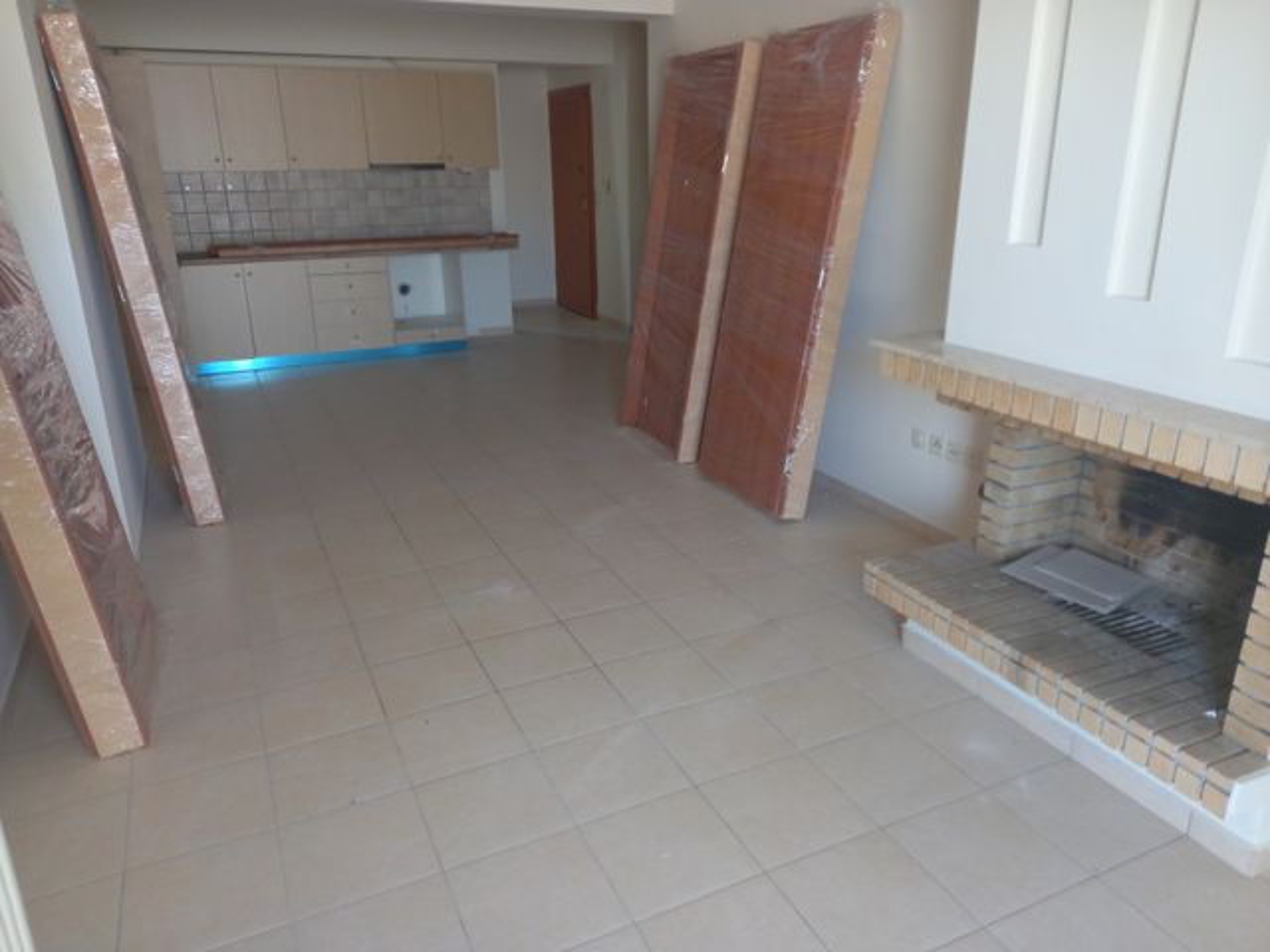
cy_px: 476
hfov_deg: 69.4
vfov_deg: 54.9
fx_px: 917
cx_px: 635
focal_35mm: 25
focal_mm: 4.6
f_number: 2
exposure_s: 1/40
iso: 200
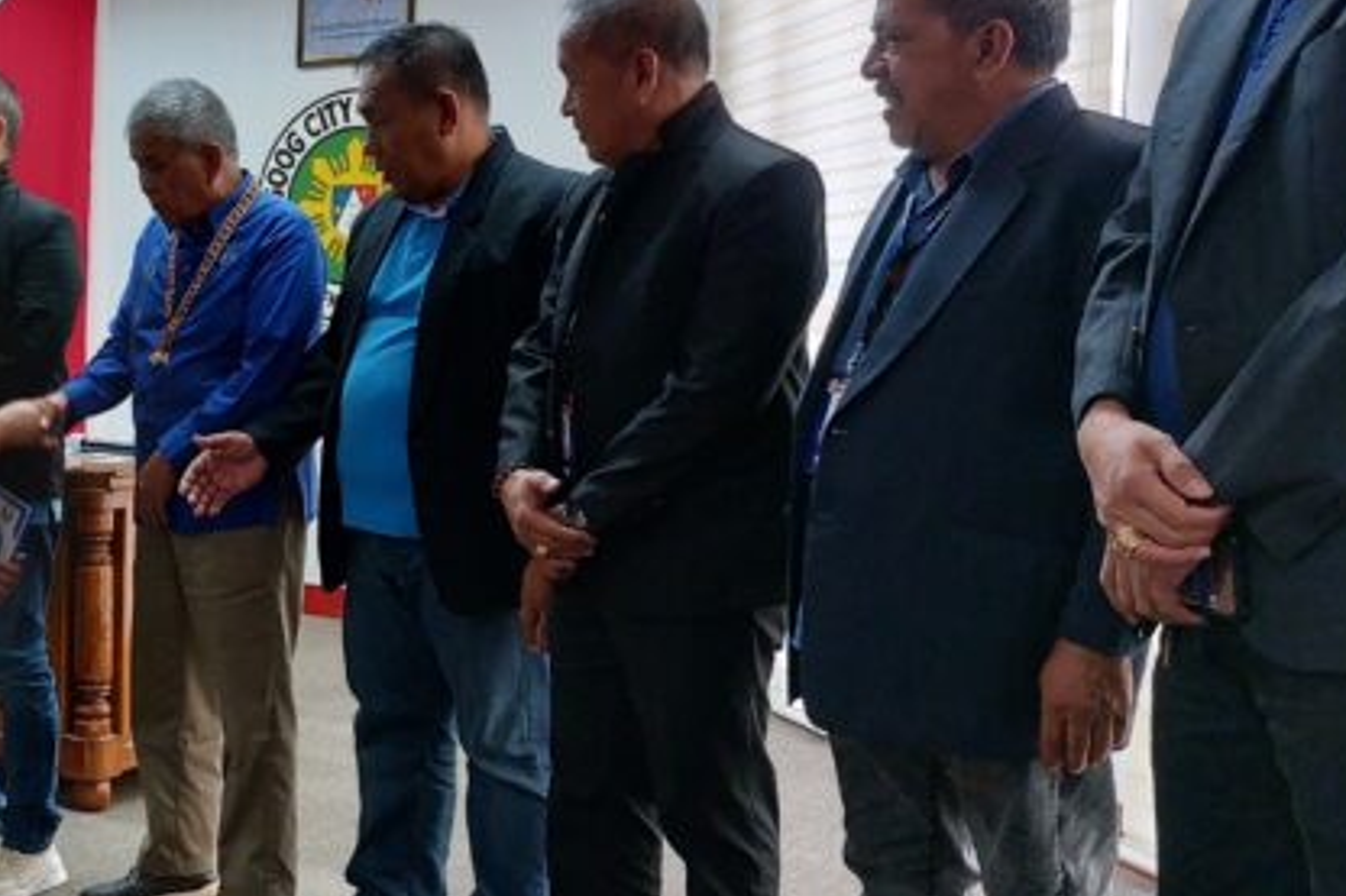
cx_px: 149
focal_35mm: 48
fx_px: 1794
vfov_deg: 28.0
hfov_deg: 38.5
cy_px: 469
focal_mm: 5.23
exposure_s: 1/60
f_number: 1.8
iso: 160
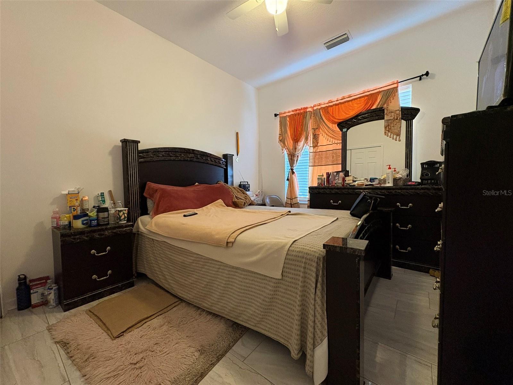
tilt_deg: -2.3
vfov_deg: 85.7
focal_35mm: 14
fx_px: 207
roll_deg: +1.2
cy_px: 192
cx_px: 256
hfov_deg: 102.1
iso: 500
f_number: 2.2
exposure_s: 1/60
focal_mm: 2.22
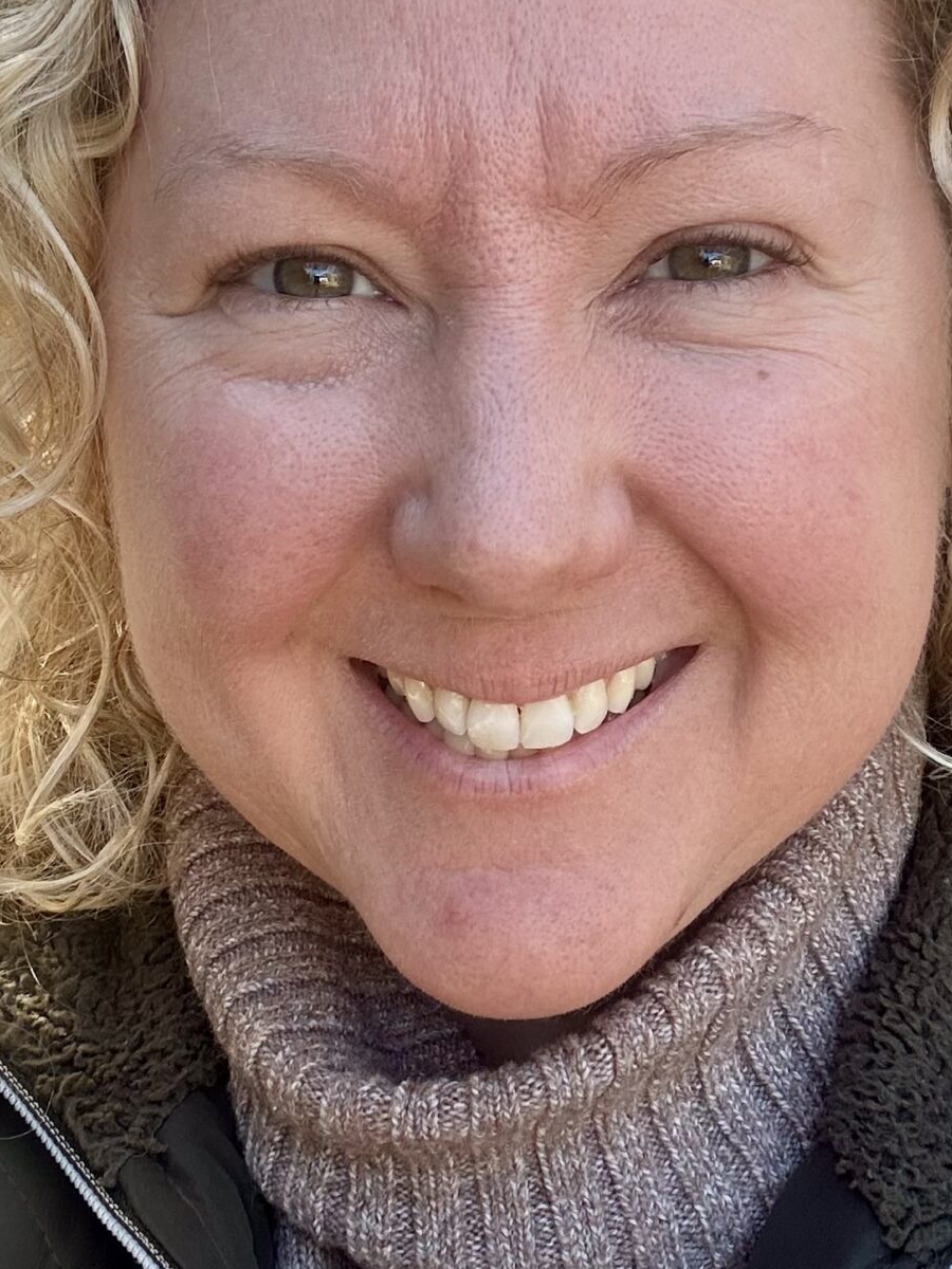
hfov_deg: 22.9
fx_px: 2347
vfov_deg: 30.2
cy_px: 573
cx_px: 438
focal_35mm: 64
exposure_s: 1/145
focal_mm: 2.69
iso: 32
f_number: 1.9
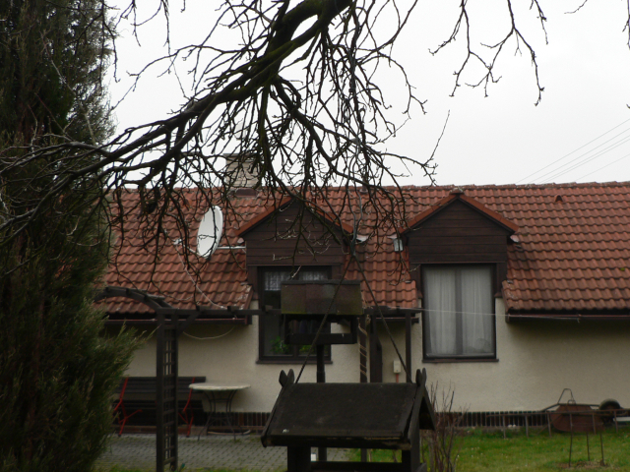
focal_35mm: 45
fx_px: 819
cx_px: 390
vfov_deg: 32.1
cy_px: 202
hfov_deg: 41.8
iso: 80
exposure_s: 1/80
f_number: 2.8
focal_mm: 6
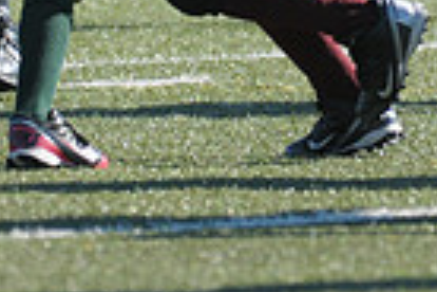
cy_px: -271
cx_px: 285
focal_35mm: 1700
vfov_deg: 0.8
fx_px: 20634
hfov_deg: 1.2
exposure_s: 1/2500
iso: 640
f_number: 4
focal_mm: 270
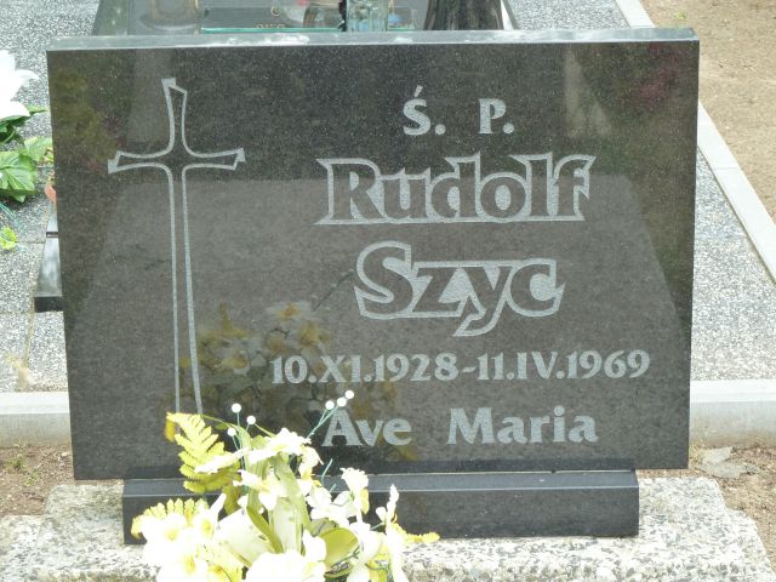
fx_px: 2331
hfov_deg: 18.9
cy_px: 291
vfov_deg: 14.2
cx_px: 388
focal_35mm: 104
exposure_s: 1/60
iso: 125
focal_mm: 17
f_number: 4.3
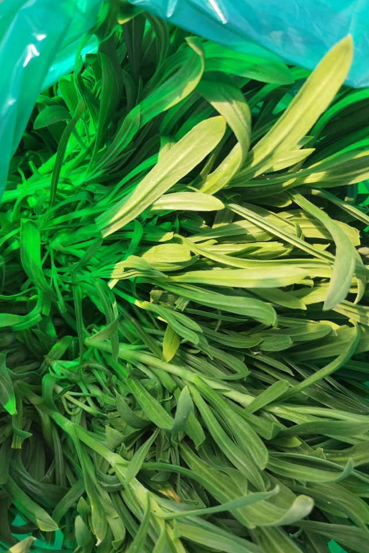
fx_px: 477
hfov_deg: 42.3
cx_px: 203
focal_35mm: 31
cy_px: 279
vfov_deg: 60.3
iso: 50
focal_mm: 6.71
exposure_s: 1/1008
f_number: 1.9
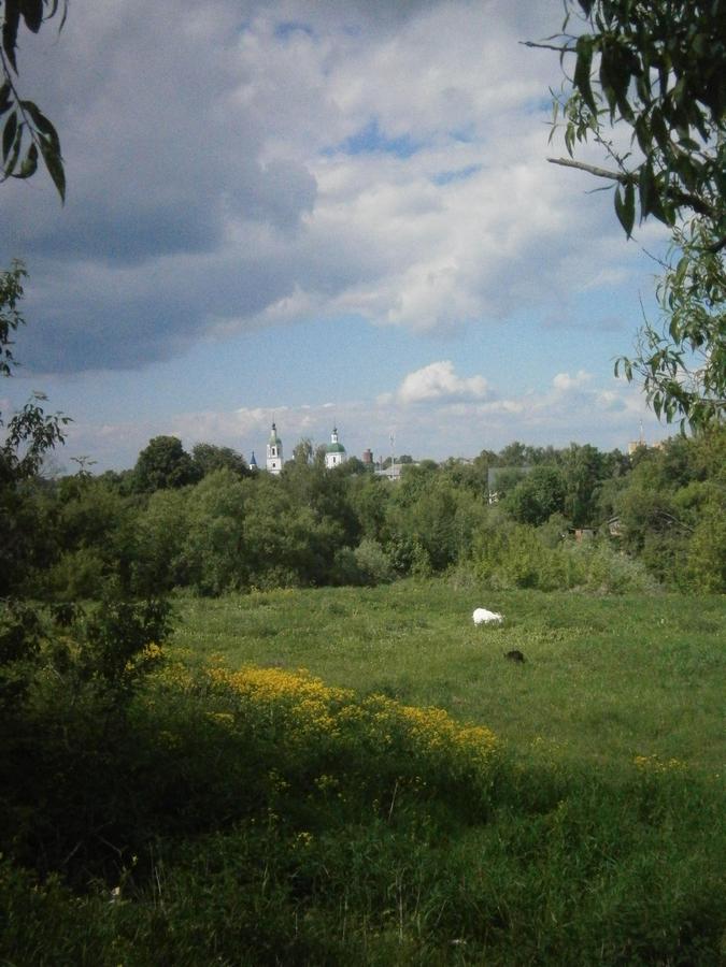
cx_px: 363
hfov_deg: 30.9
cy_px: 484
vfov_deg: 40.4
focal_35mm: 47
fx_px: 1314
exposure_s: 1/1250
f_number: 9.7
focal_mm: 8.3
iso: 800
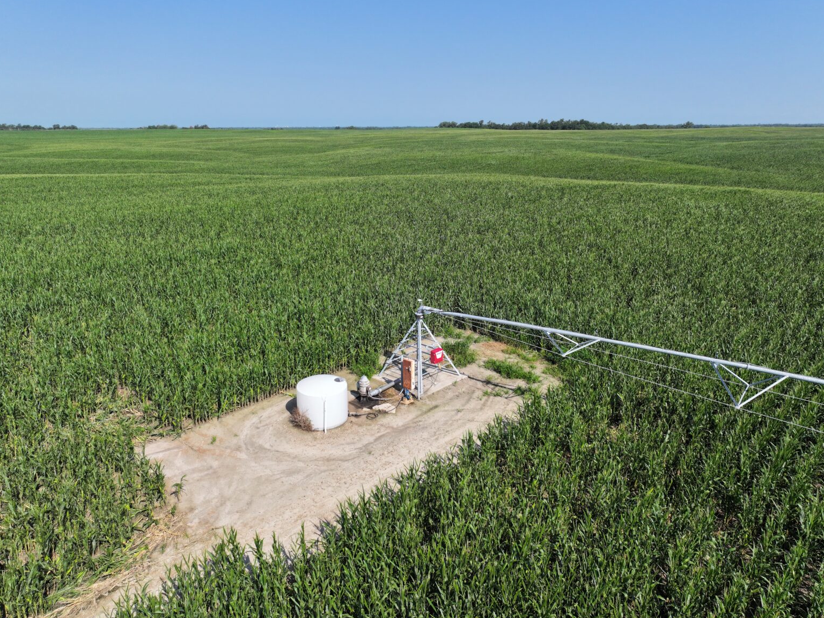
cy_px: 310
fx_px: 595
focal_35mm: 25
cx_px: 417
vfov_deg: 54.9
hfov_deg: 69.4
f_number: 2.8
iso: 100
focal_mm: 12.29
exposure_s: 1/1600
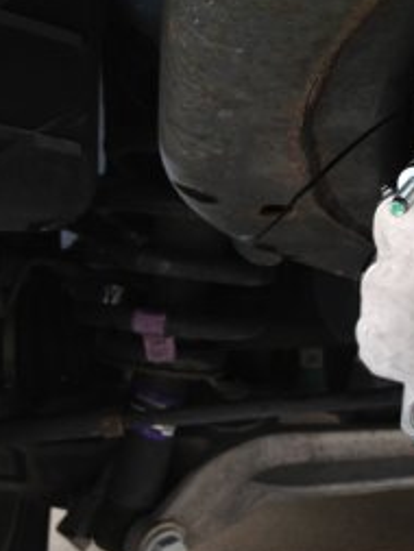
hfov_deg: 26.7
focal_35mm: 54
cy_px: 412
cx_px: 310
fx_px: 860
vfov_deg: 34.8
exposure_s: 1/40
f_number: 2.4
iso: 80
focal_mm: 4.28
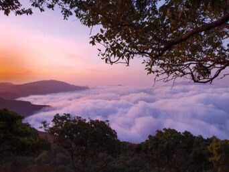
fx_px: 172
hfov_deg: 67.3
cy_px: 86
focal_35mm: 26
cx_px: 114
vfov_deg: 53.1
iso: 250
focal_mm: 4.32
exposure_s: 1/50
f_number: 2.4
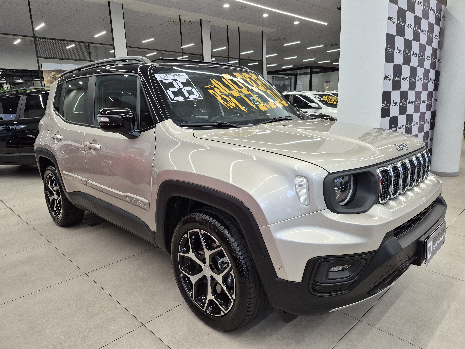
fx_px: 309
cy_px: 174
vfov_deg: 58.9
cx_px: 232
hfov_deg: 73.9
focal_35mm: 23
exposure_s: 1/120
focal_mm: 5.4
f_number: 1.8
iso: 125
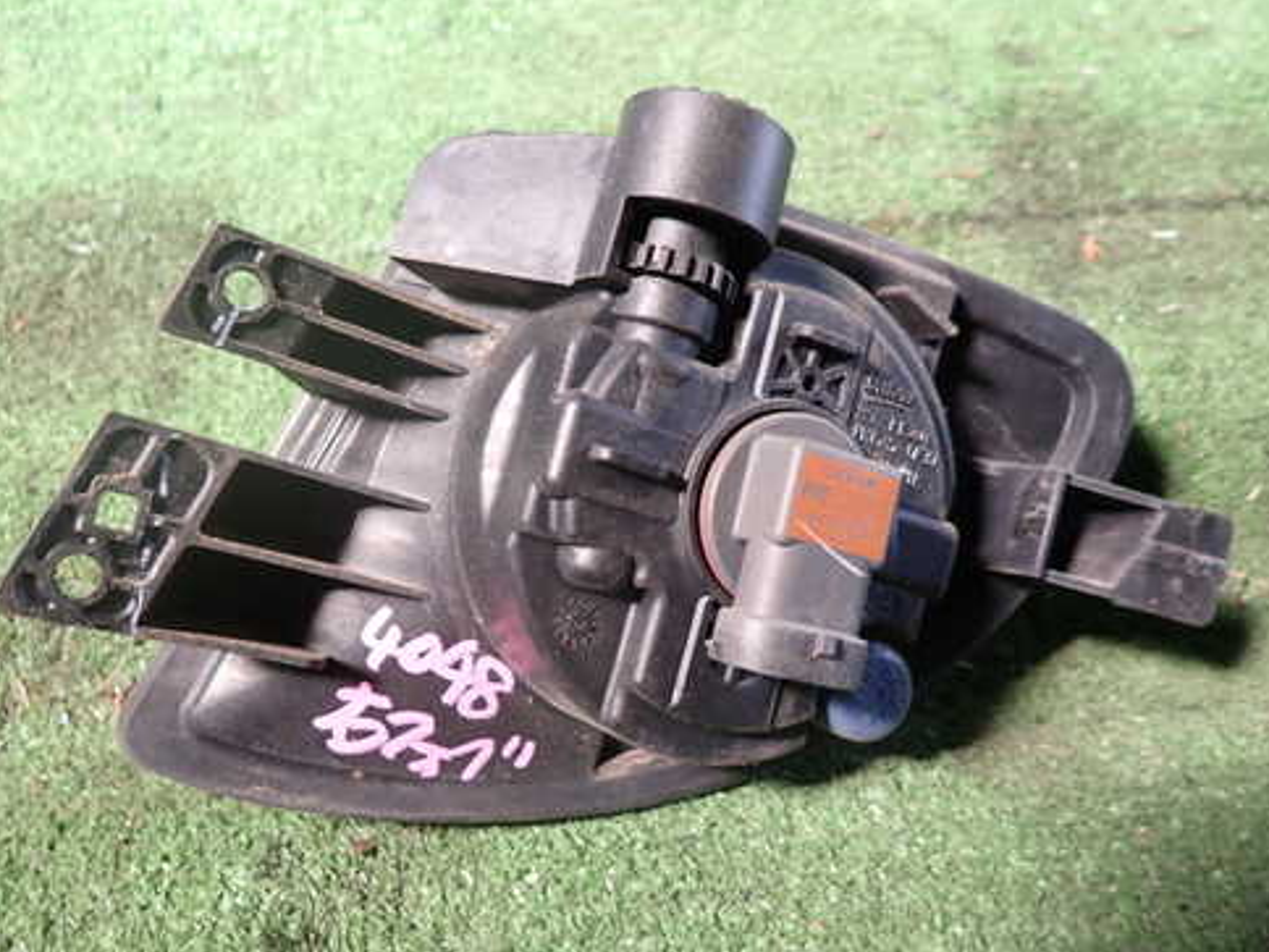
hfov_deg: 58.3
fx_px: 1136
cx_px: 648
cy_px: 496
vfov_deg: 45.4
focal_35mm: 31
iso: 125
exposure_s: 1/60
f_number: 2
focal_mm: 4.5
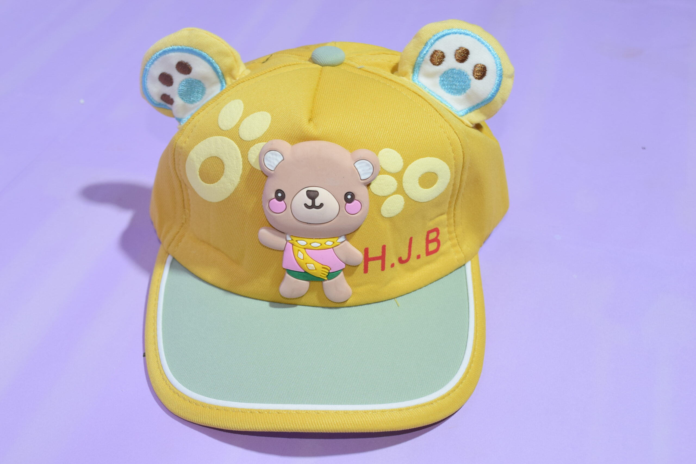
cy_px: 232
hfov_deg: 43.6
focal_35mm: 45
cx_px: 348
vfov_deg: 29.9
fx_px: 870
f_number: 8
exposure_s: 1/100
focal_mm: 30
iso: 800
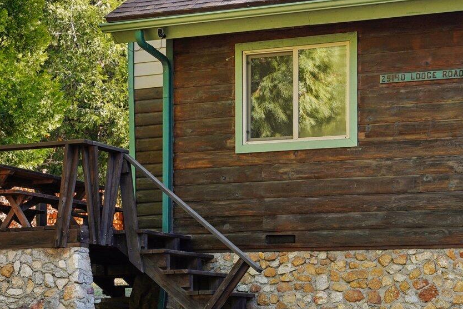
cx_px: 397
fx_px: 1042
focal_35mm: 81
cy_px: 138
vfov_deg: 16.9
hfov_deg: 24.5
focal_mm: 33
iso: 250
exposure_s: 1/40
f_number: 8
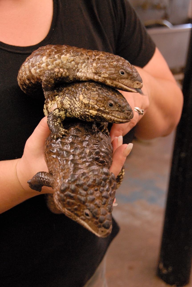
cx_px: 96
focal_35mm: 57
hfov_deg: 23.8
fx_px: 455
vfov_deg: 35.0
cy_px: 144
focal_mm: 38
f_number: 5.6
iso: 1600
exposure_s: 1/40
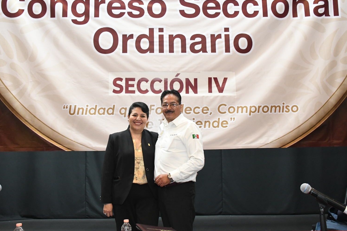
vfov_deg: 35.9
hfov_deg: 51.9
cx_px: 165
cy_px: 109
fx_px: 357
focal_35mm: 37
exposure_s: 1/125
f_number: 5.6
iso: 5000
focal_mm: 23
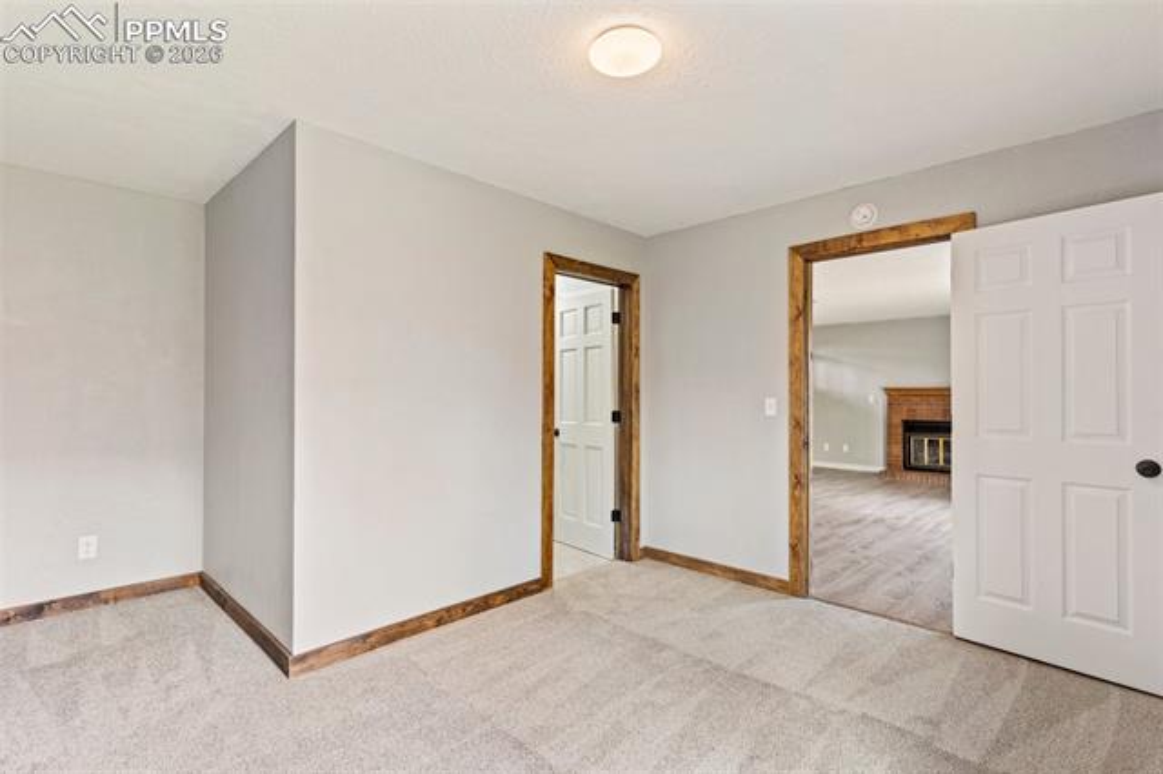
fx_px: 549
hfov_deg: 93.3
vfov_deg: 70.4
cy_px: 387
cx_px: 582
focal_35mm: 17
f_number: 8
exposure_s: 1/8
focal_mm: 17
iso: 400
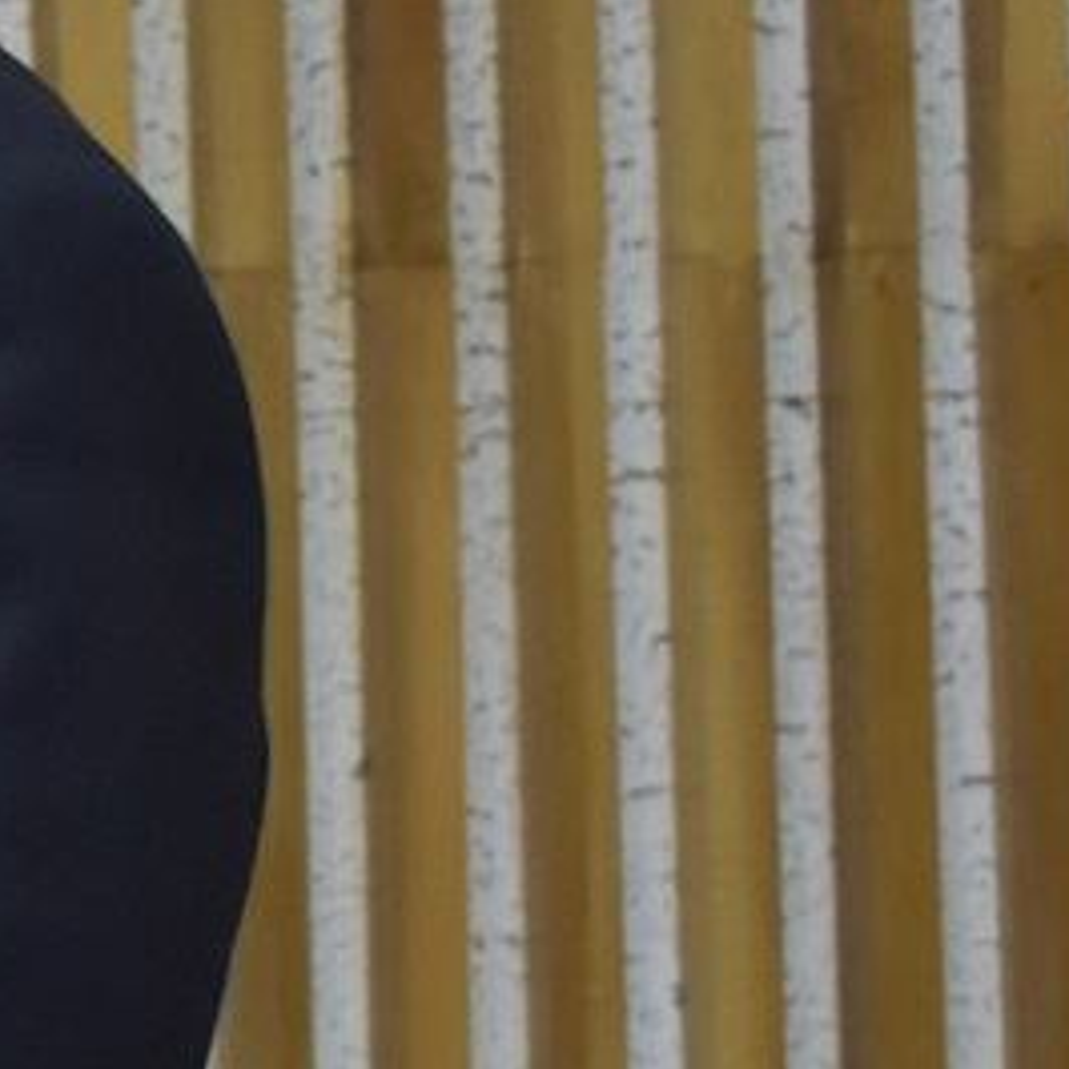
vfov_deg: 7.6
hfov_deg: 6.7
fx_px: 8036
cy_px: 251
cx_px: -2395
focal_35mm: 230
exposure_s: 1/60
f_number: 4
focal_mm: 24
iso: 800
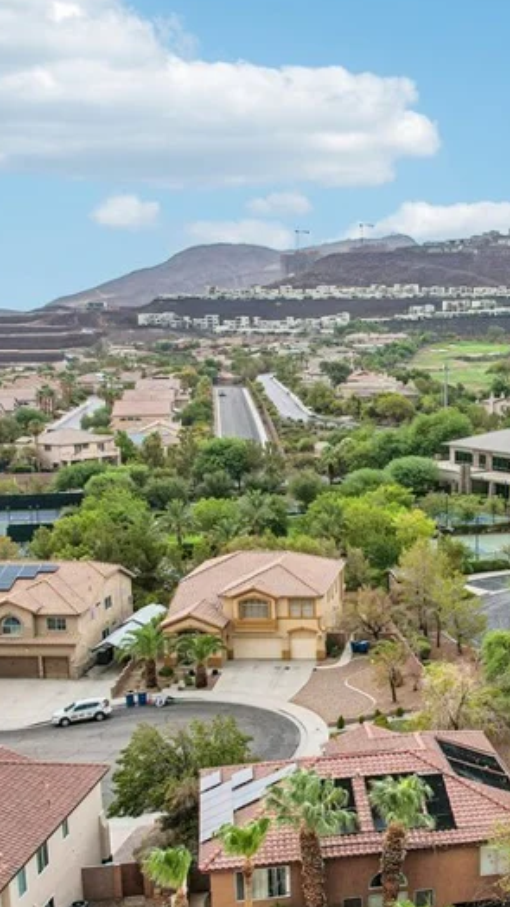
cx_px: 474
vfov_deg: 45.3
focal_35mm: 45
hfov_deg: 25.6
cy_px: 537
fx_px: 1081
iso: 100
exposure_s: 1/640
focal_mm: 8.4
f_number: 2.8
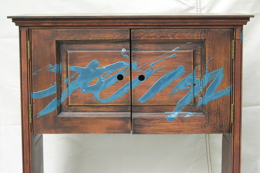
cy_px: 79
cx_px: 131
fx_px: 621
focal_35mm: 86
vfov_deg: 15.9
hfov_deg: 23.6
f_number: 4.1
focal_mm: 17.4
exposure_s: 1/21.6
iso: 100
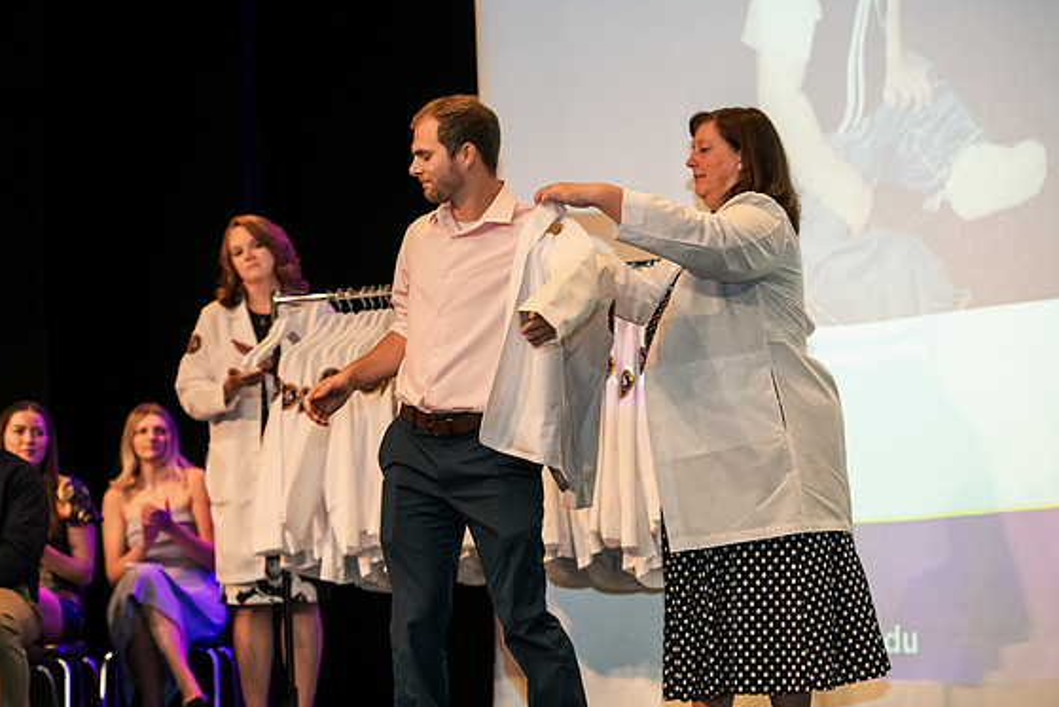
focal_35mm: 109
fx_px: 3207
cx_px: 532
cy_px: 348
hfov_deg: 18.8
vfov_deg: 12.6
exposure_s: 1/200
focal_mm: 105
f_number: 3.5
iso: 3200
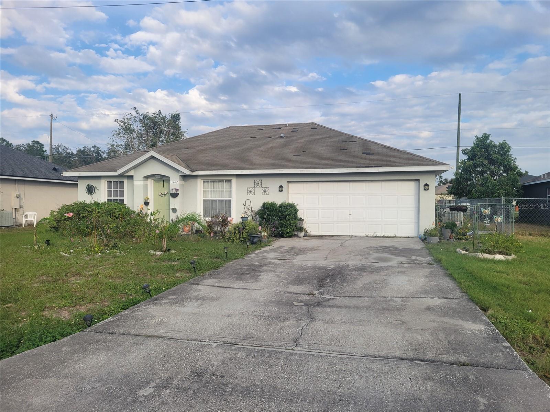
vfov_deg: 53.1
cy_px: 206
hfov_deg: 67.3
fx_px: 413
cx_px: 275
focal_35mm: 26
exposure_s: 1/1718
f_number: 1.8
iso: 40
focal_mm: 5.4
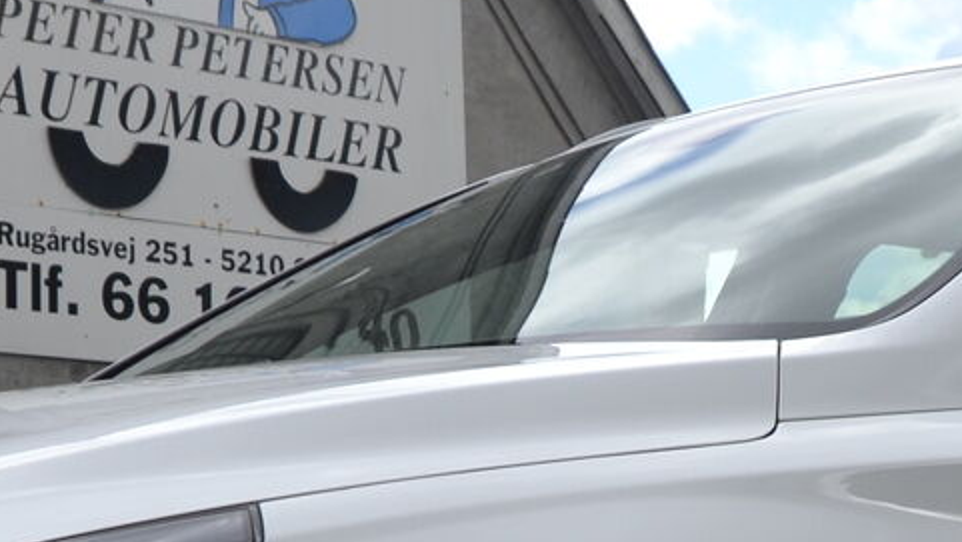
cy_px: 834
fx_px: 3039
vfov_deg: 9.9
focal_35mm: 119
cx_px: 632
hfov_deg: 17.9
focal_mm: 19
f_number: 7.1
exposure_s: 1/200
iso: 100
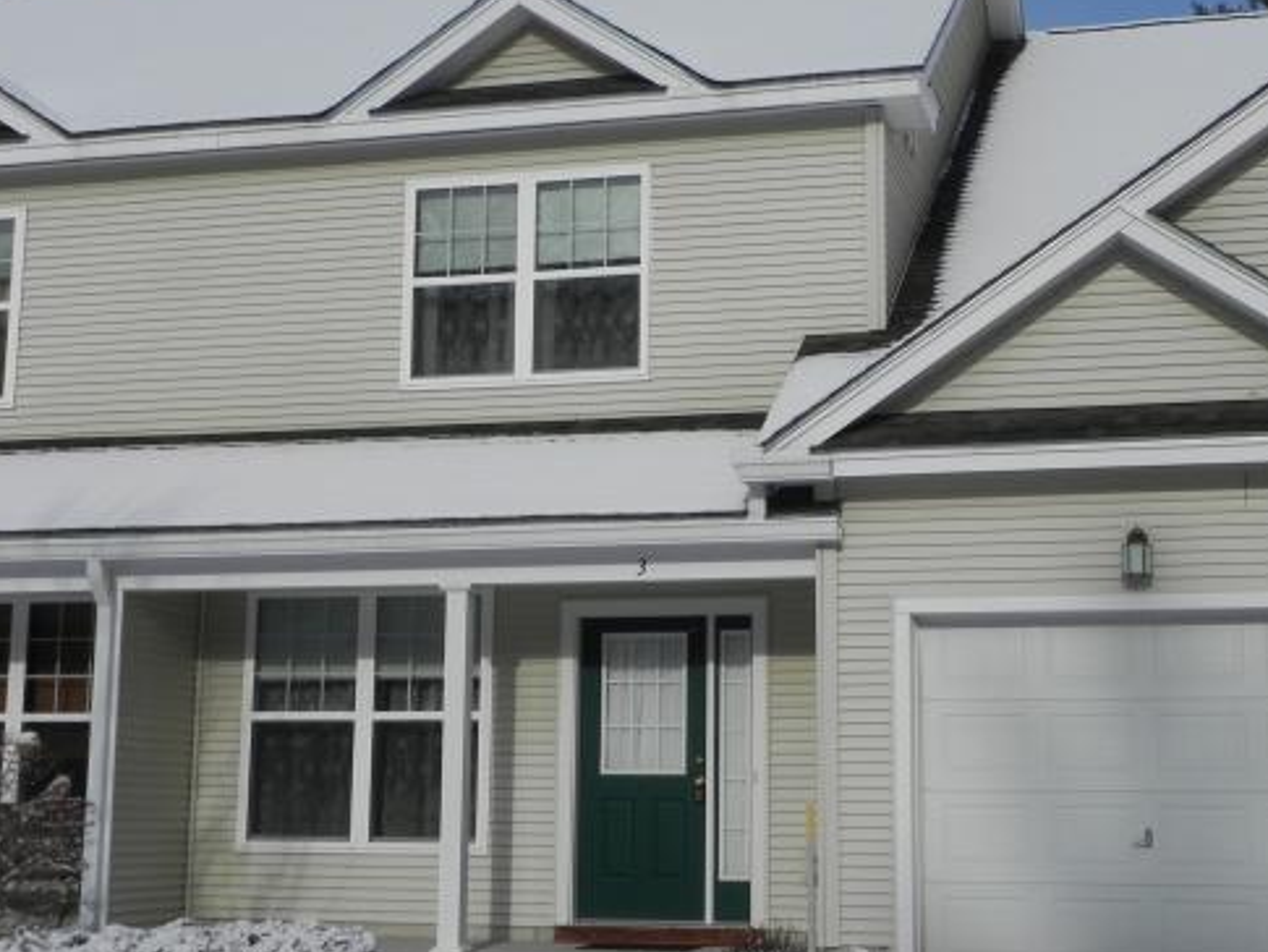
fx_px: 2015
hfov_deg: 34.9
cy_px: 449
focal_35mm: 55
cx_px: 727
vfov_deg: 26.6
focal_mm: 8.2
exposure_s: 1/680
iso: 160
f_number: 8
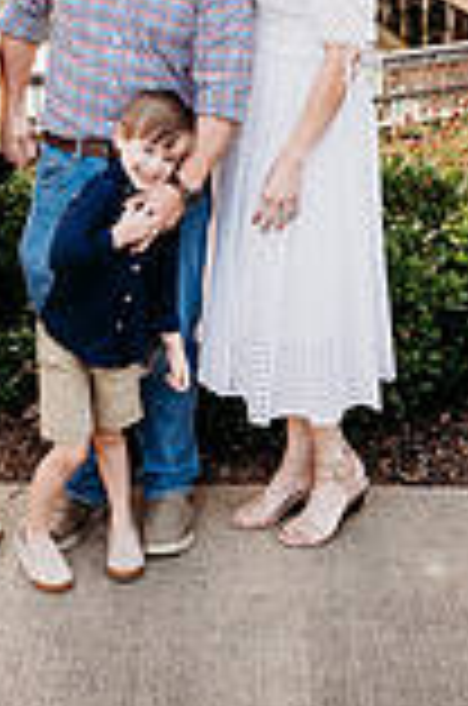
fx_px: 1351
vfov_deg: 25.5
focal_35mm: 69
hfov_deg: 19.6
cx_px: 243
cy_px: -198
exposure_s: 1/200
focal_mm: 24
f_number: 3.2
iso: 320
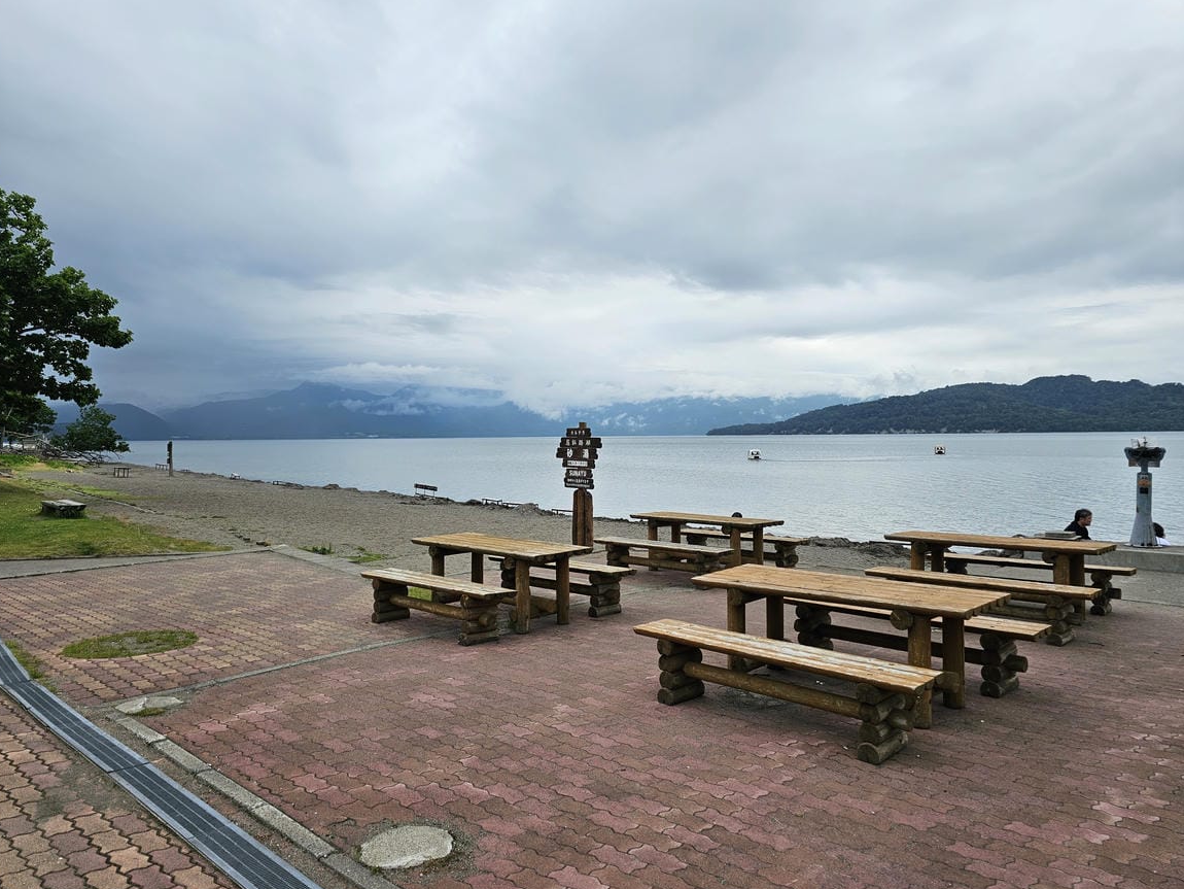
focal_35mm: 24
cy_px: 441
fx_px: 821
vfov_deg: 56.8
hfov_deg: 71.6
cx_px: 569
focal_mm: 6.3
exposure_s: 1/370
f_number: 1.7
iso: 10
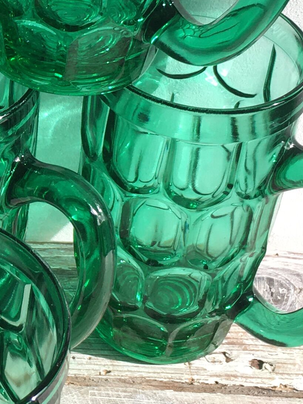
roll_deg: -1.4
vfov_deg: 18.3
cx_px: -127
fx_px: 1249
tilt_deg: -40.4
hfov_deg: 13.2
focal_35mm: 107
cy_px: 104
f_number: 2.2
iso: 32
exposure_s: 1/100
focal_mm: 4.15
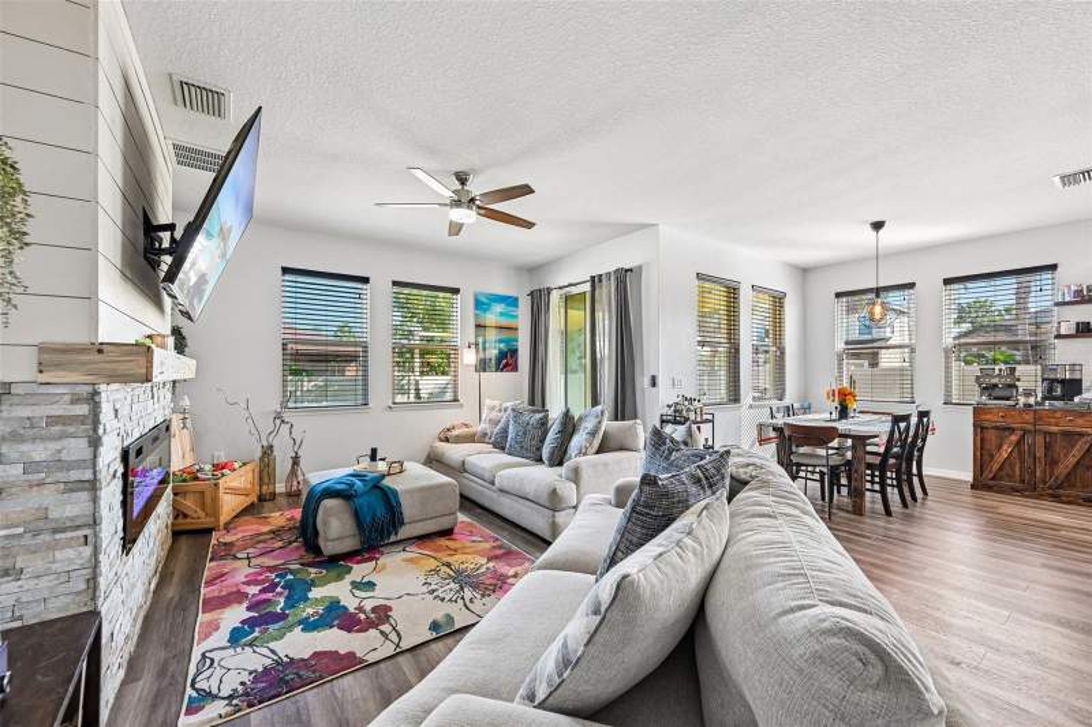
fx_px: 425
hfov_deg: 104.3
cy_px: 364
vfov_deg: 81.2
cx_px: 546
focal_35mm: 14
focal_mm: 14
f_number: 8
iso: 400
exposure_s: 1/25
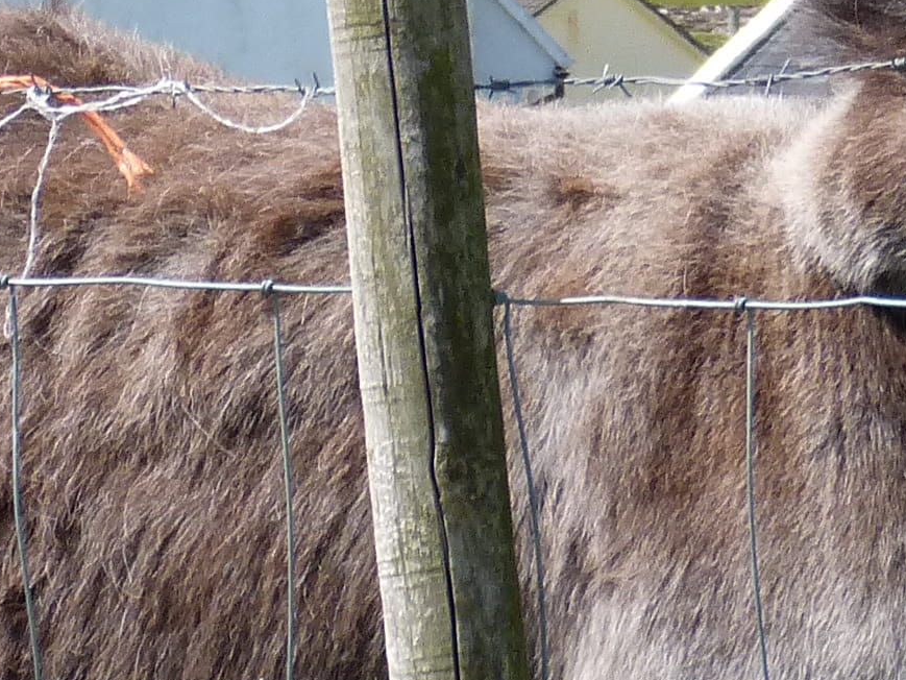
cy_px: 504
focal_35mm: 615
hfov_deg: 3.2
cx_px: -82
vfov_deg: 2.4
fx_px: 16099
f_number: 4
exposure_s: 1/500
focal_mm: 20.8
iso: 100
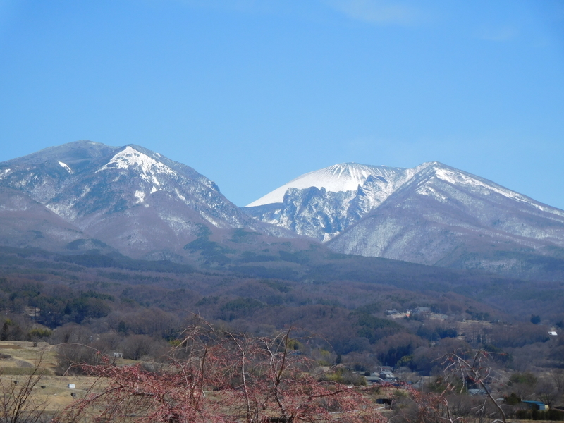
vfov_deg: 14.8
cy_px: 212
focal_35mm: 100
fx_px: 1629
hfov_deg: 19.6
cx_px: 282
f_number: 4.8
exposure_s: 1/800
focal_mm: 17.8
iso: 125
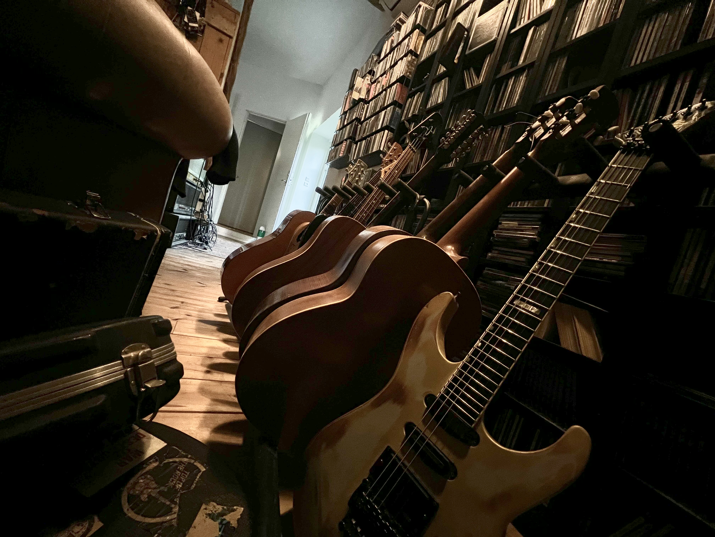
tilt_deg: -3.5
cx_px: 358
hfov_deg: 106.2
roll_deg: -18.0
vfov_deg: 89.9
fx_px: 269
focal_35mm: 13
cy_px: 268
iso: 250
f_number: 1.8
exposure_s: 1/50
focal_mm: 1.57
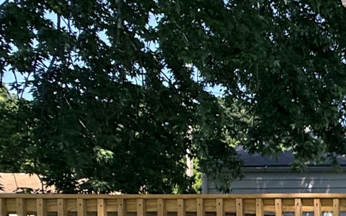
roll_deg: +1.0
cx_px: 626
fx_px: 518
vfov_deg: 22.2
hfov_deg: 22.0
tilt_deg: -0.7
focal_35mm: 55
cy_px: 239
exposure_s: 1/1068
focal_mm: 2.22
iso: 64
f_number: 2.2
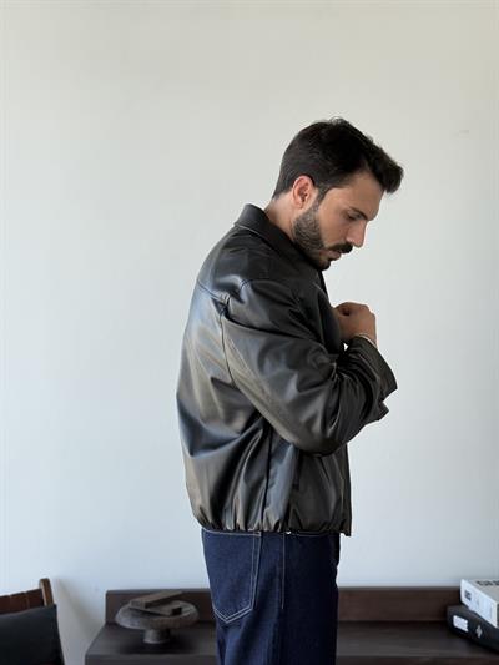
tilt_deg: +2.0
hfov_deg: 30.3
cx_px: 250
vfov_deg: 39.6
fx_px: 922
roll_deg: +0.2
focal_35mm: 48
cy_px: 332
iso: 64
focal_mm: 6.76
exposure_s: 1/281
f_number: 1.78
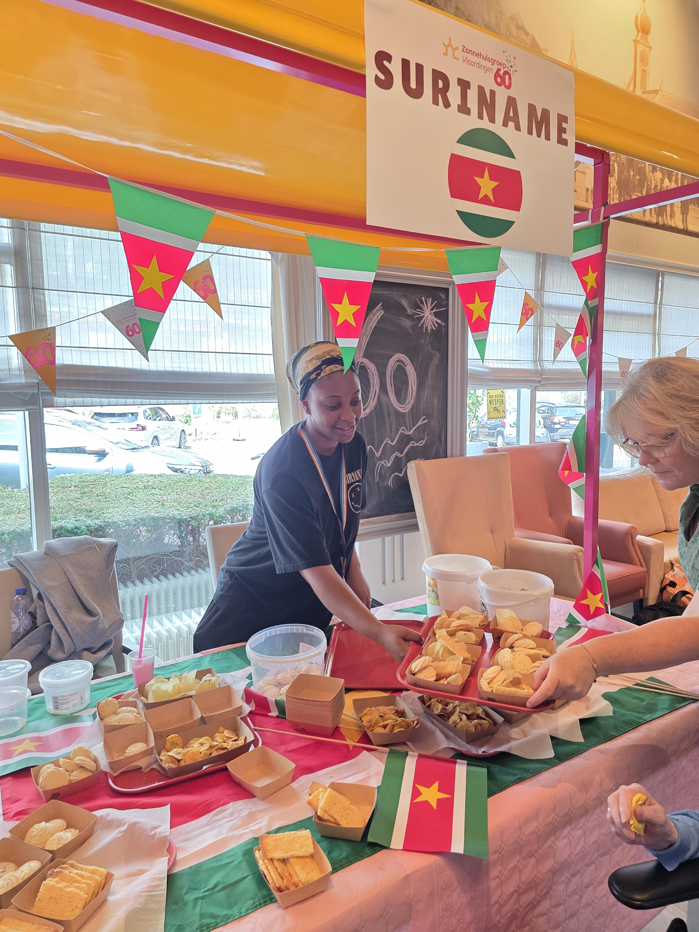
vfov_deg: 73.9
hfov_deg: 58.9
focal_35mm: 23
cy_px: 466
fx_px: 619
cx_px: 350
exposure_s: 1/100
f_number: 1.7
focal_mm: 6.3
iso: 160
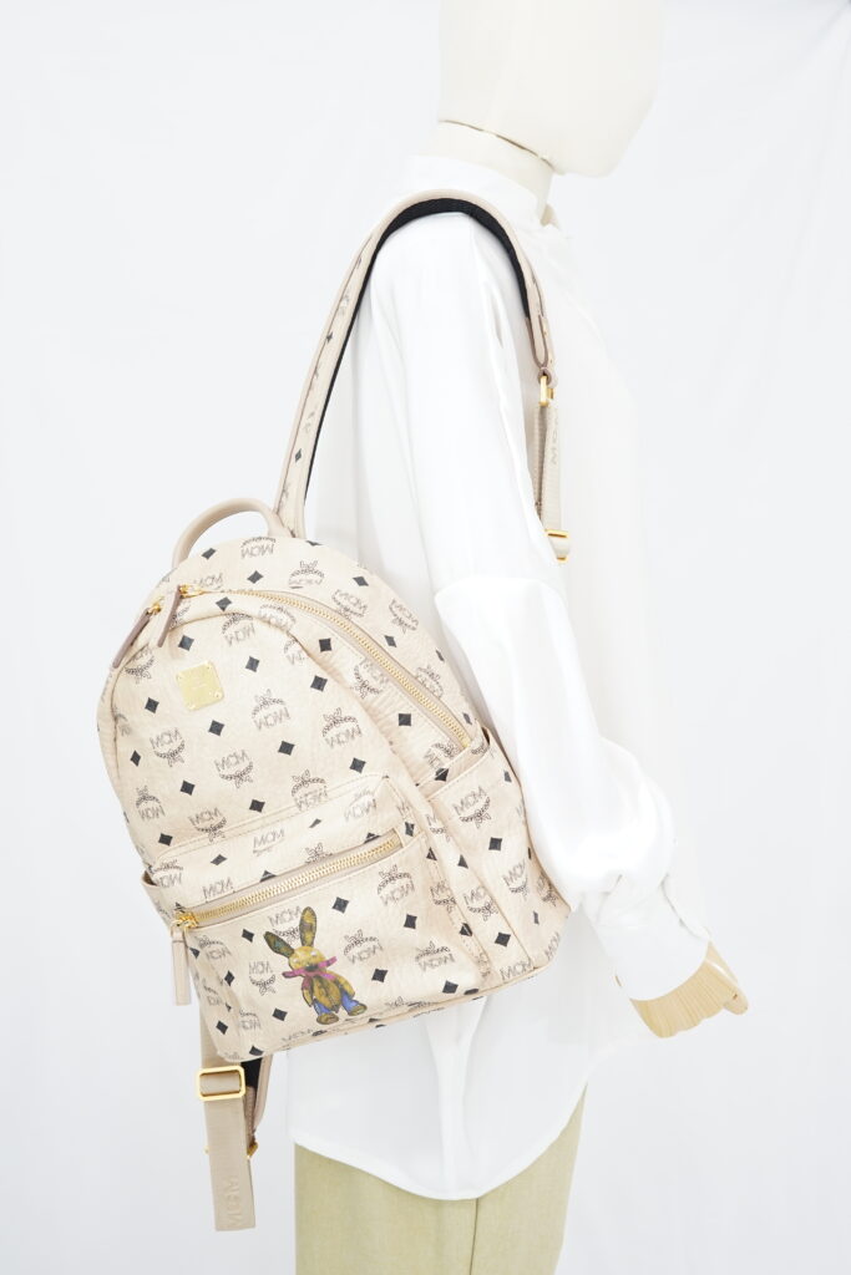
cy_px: 638
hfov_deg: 27.0
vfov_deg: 39.6
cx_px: 426
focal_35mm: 50
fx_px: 1772
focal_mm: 50
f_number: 6.3
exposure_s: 1/6
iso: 640
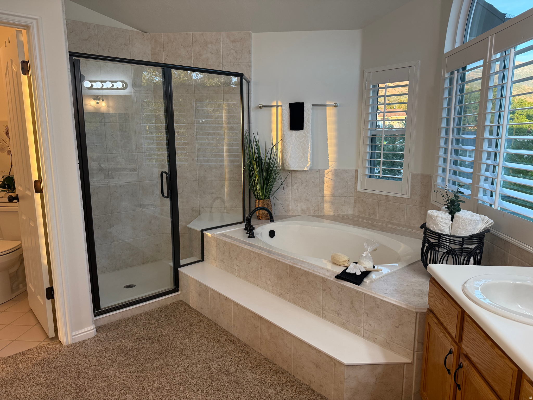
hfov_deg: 71.6
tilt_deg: -8.6
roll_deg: +0.2
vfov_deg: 56.8
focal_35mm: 24
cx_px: 266
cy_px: 200
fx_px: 370
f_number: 1.78
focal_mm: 6.76
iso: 160
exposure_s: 1/120
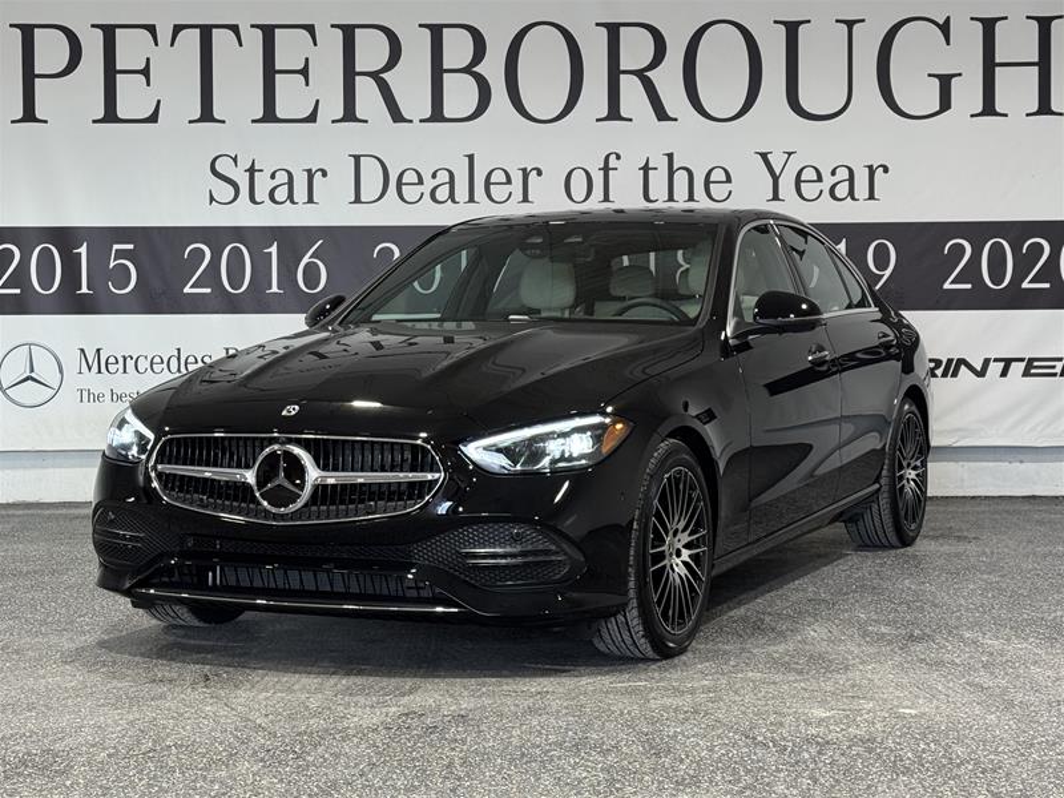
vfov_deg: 30.3
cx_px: 532
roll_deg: +0.1
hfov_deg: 39.7
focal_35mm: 48
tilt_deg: -0.7
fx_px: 1475
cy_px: 399
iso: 100
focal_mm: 6.8
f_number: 1.8
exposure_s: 1/120
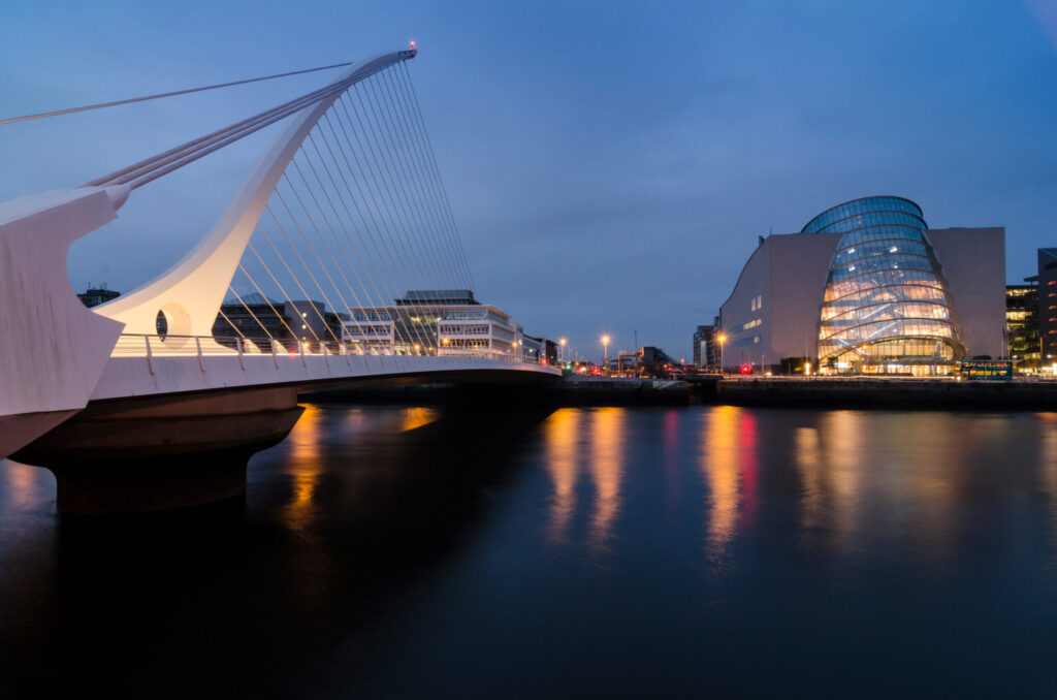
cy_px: 350
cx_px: 528
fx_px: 527
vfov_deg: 67.1
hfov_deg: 90.1
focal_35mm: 18
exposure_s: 6
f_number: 13
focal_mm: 12
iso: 100
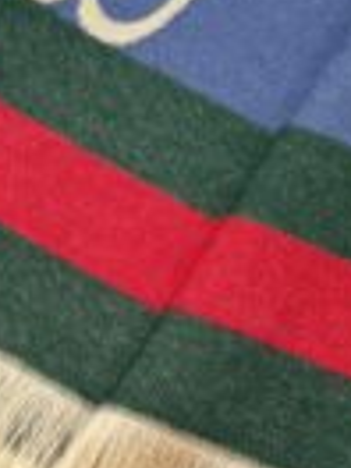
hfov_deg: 8.7
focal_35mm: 145
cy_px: -82
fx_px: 1960
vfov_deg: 13.3
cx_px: 1010
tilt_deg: -61.7
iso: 64
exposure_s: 1/168
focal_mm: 6.76
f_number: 1.78
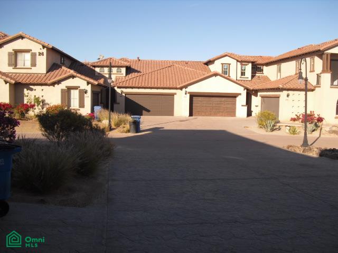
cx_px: 169
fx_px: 352
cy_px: 126
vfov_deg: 39.7
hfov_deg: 51.4
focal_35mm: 36
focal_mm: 6.3
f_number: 7.8
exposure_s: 1/100
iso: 64
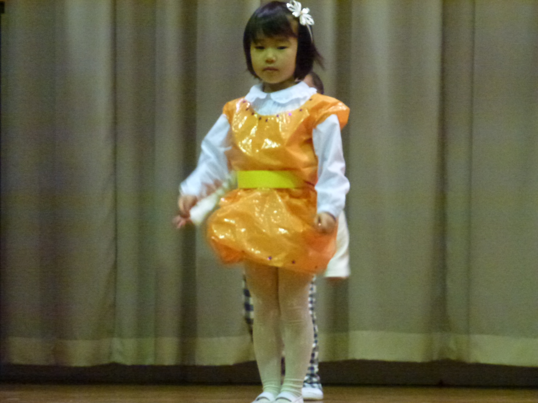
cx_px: 269
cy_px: 202
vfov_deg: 7.5
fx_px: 3062
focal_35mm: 197
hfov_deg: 10.0
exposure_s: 1/30
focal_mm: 35.2
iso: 1600
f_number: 5.5
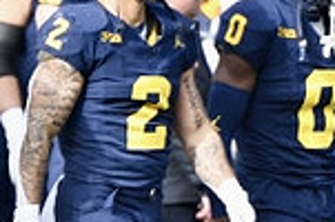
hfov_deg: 0.9
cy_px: 166
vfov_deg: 0.6
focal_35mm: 2312
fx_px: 21469
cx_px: 93
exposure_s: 1/1250
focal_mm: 400
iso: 800
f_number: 5.6
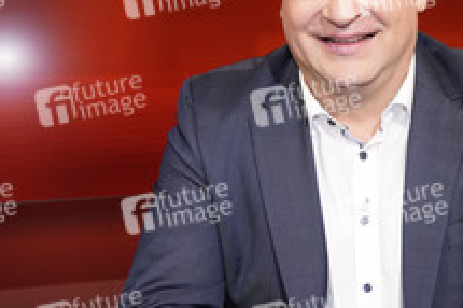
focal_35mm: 65
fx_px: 835
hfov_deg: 30.6
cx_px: 335
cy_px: 155
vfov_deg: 20.9
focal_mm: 31
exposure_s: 1/125
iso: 2000
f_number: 5.6
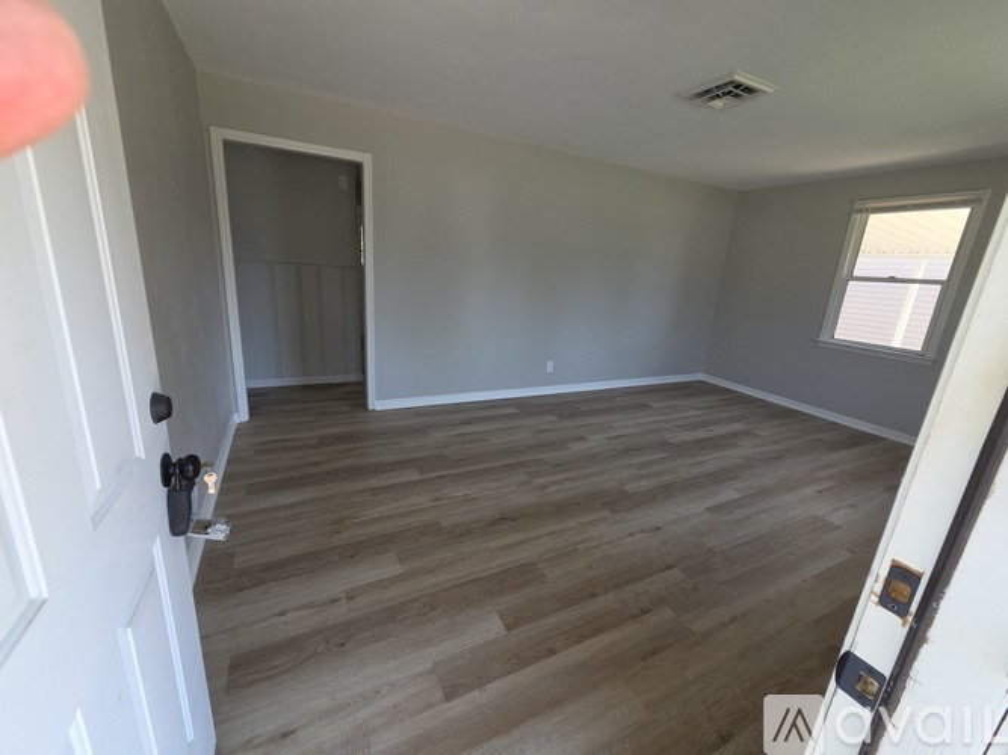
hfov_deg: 106.2
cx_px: 504
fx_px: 378
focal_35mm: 13
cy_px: 378
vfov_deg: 89.9
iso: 64
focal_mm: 2.2
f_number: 2.2
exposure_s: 1/120
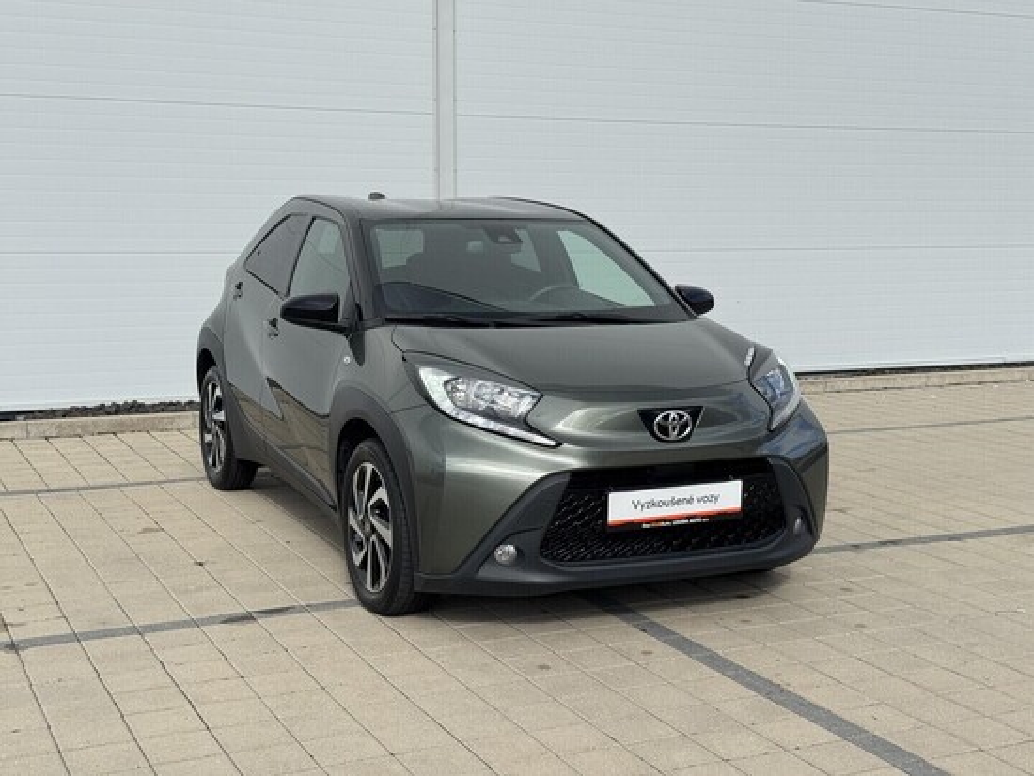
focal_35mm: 48
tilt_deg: -5.6
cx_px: 517
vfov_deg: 30.3
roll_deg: +1.0
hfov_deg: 39.6
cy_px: 388
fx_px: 1434
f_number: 1.78
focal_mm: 6.76
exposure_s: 1/3096
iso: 64
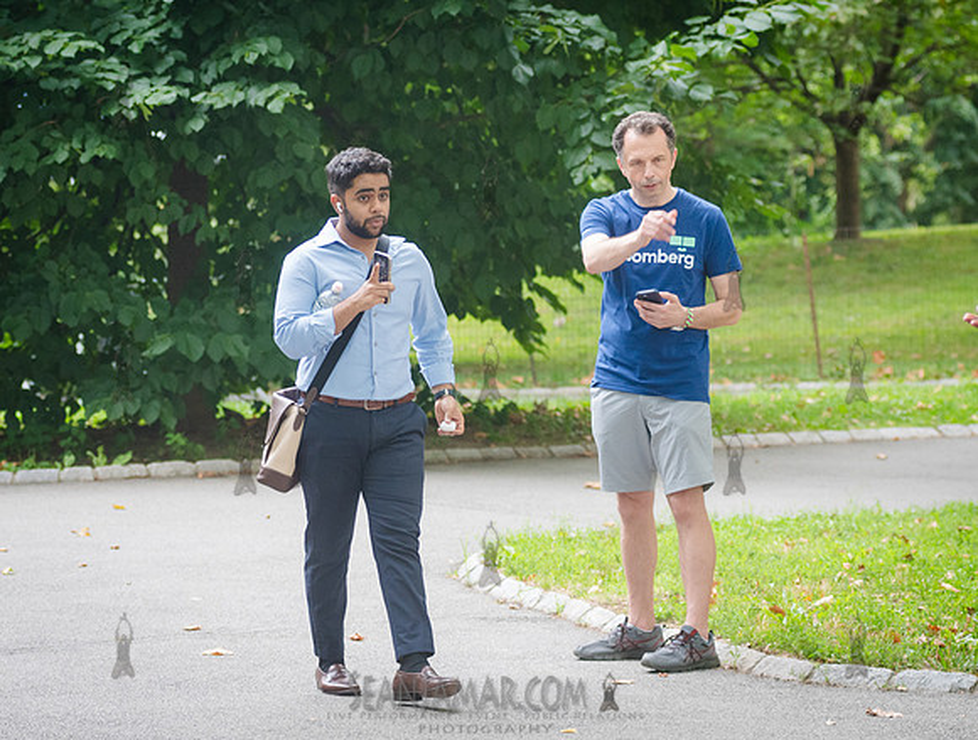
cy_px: 279
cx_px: 437
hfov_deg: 13.9
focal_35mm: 141
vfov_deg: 10.6
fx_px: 4004
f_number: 3.5
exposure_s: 1/200
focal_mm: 92
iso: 1000
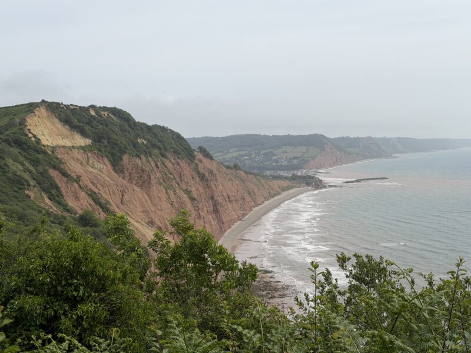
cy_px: 176
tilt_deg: -3.3
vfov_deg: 30.3
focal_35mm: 48
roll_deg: +2.5
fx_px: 653
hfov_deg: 39.7
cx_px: 236
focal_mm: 6.76
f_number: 1.78
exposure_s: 1/8772
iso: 80
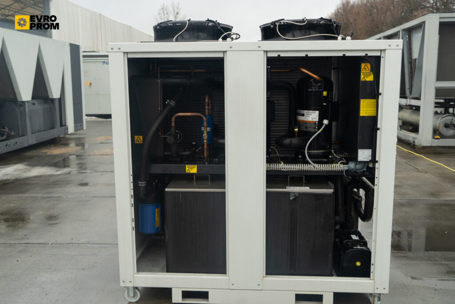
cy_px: 152
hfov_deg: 57.2
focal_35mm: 33
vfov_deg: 40.0
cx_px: 228
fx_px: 417
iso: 800
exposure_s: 1/640
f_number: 4
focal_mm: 33
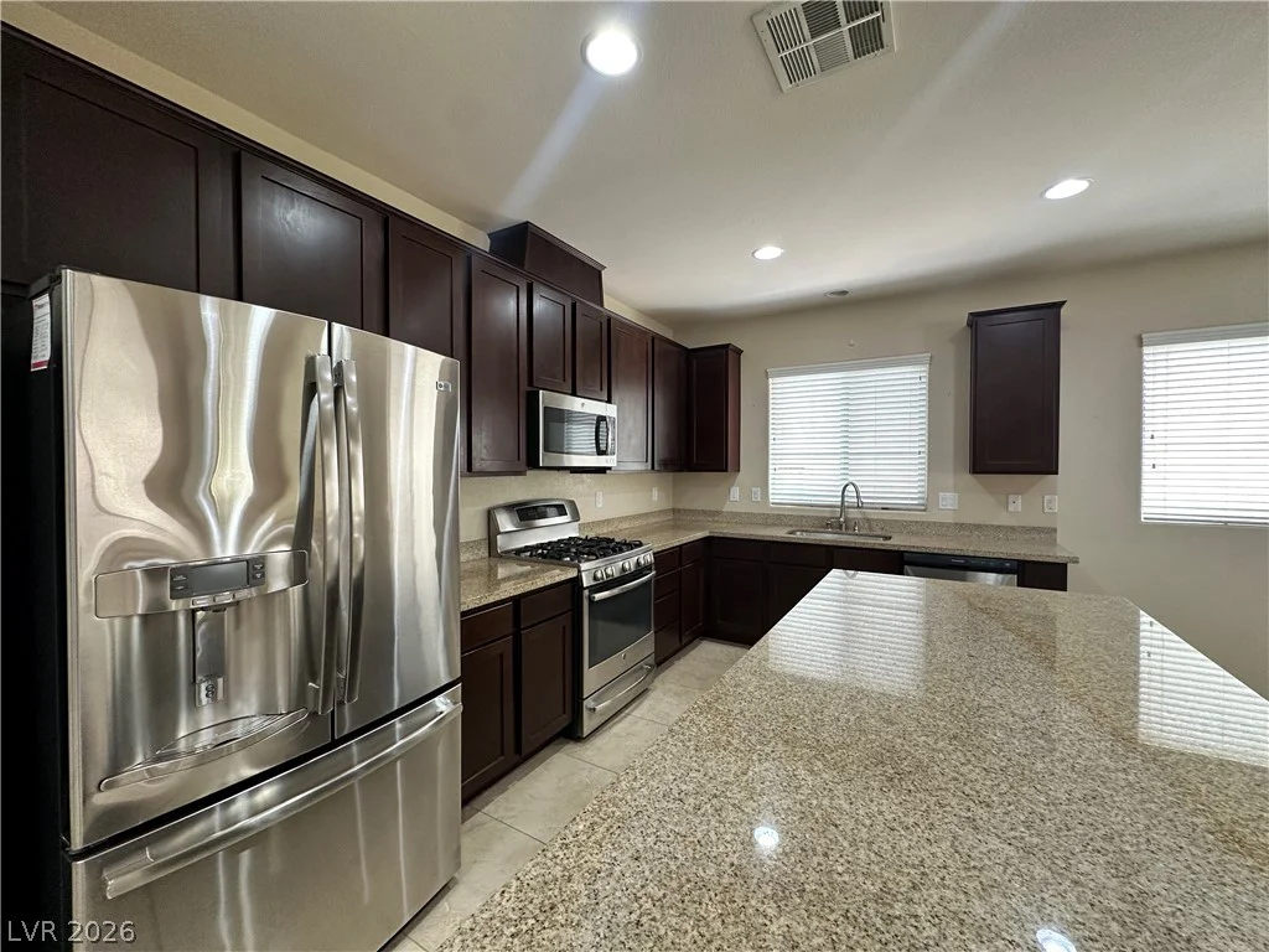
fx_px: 513
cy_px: 476
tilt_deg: -0.9
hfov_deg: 102.1
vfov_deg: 85.7
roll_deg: +0.0
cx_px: 634
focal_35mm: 14
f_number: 2.2
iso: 160
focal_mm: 2.22
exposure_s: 1/60
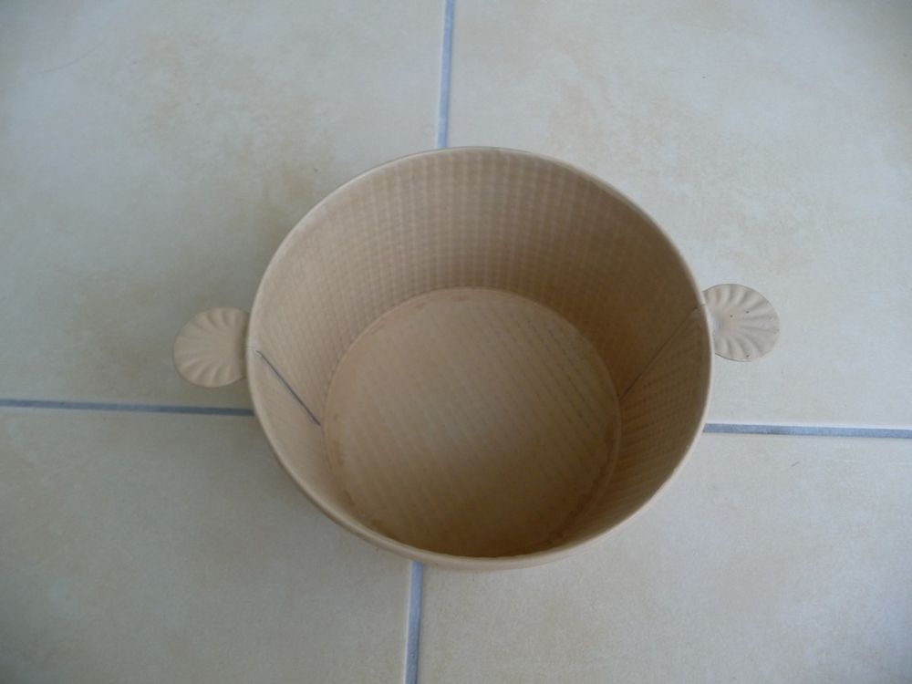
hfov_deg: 63.4
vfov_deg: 49.7
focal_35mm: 28
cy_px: 342
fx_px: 738
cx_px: 456
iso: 100
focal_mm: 4.7
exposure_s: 1/40
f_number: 3.3
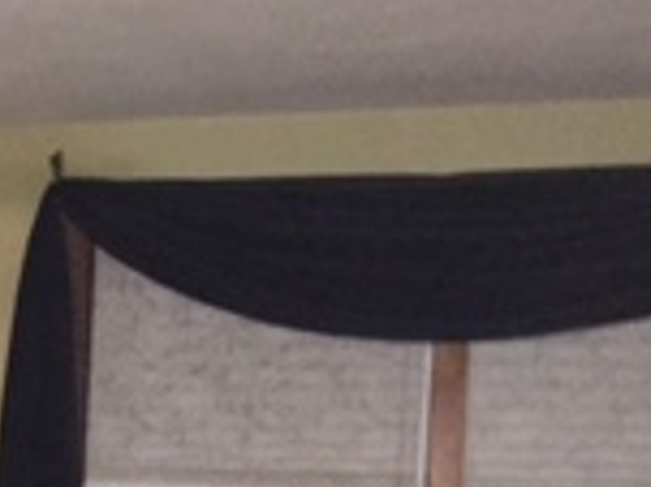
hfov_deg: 14.6
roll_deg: -0.8
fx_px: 2311
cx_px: -418
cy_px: 720
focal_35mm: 123
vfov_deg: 11.6
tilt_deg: -4.6
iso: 320
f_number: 2.2
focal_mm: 4.15
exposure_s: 1/16
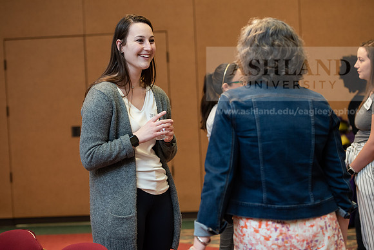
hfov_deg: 24.8
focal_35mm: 82
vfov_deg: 16.7
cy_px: 125
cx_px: 187
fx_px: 852
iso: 1600
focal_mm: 82
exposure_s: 1/200
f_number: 3.5
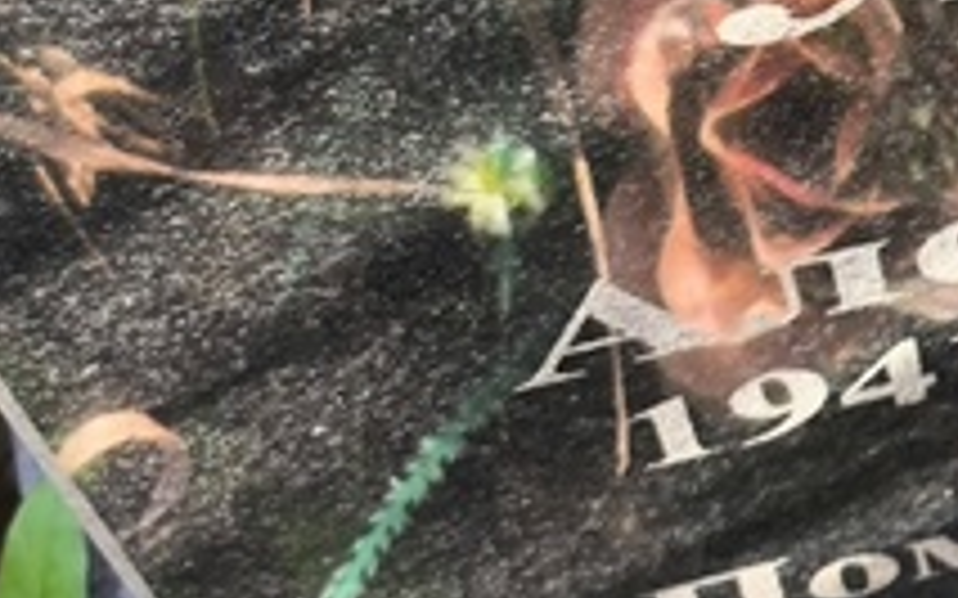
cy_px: -265
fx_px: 5194
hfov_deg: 10.1
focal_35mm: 199
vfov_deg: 6.5
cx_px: 1617
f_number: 1.7
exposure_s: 1/114
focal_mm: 4.71
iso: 50
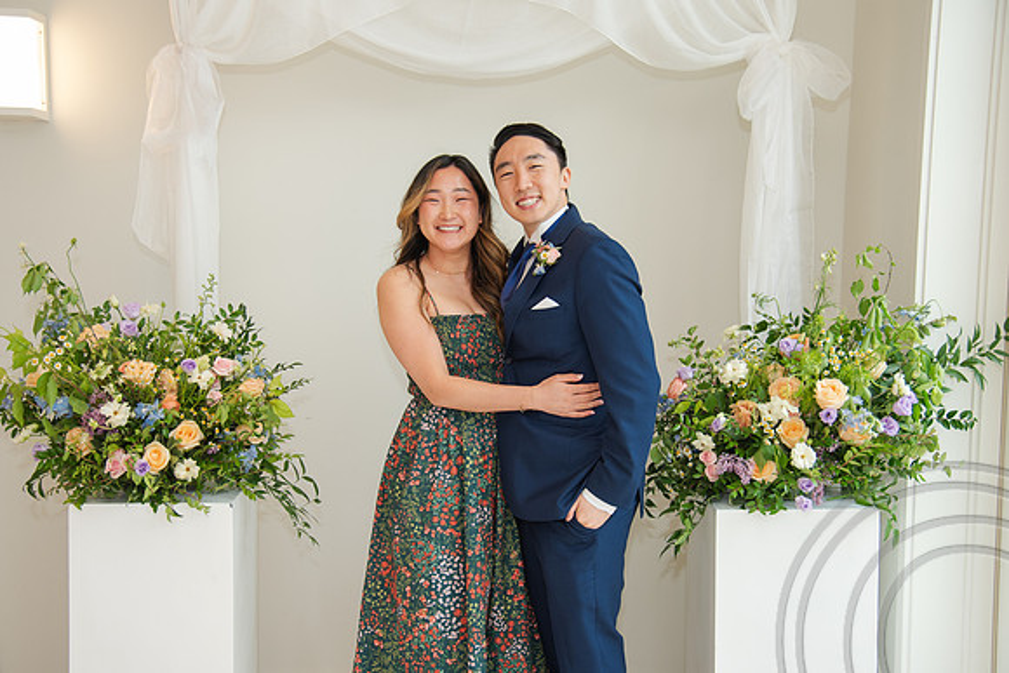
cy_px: 336
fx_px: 1188
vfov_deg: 31.6
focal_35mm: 42
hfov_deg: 46.0
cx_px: 478
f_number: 4
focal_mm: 38
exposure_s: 1/200
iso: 450
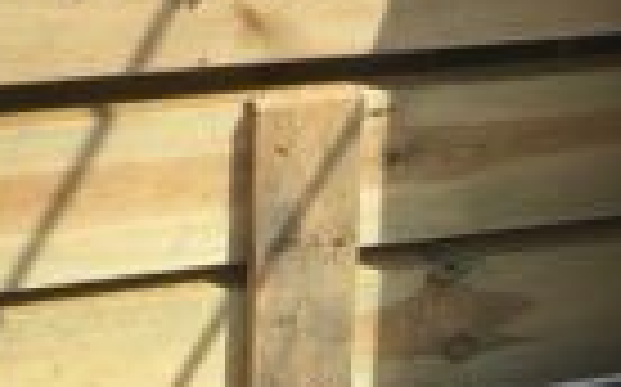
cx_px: 36
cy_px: -99
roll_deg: +0.0
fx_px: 1353
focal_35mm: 80
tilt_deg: -16.3
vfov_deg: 15.6
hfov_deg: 24.9
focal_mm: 4.15
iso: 25
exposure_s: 1/950
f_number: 2.2
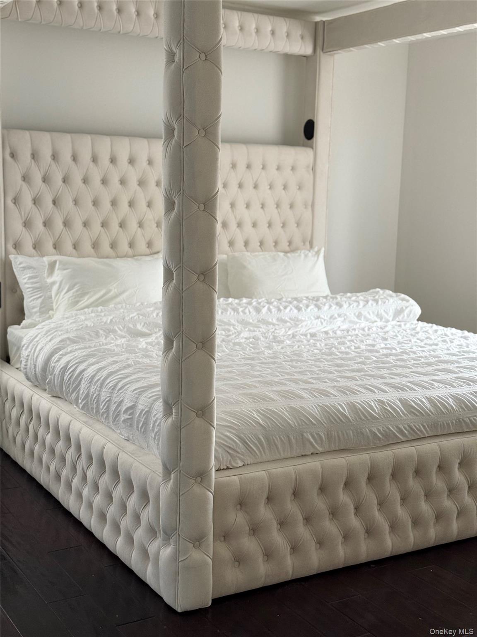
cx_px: 238
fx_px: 882
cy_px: 318
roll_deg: -1.0
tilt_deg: -7.9
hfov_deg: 30.3
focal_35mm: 48
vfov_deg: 39.7
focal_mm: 6.76
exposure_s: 1/41
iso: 250
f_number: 1.78
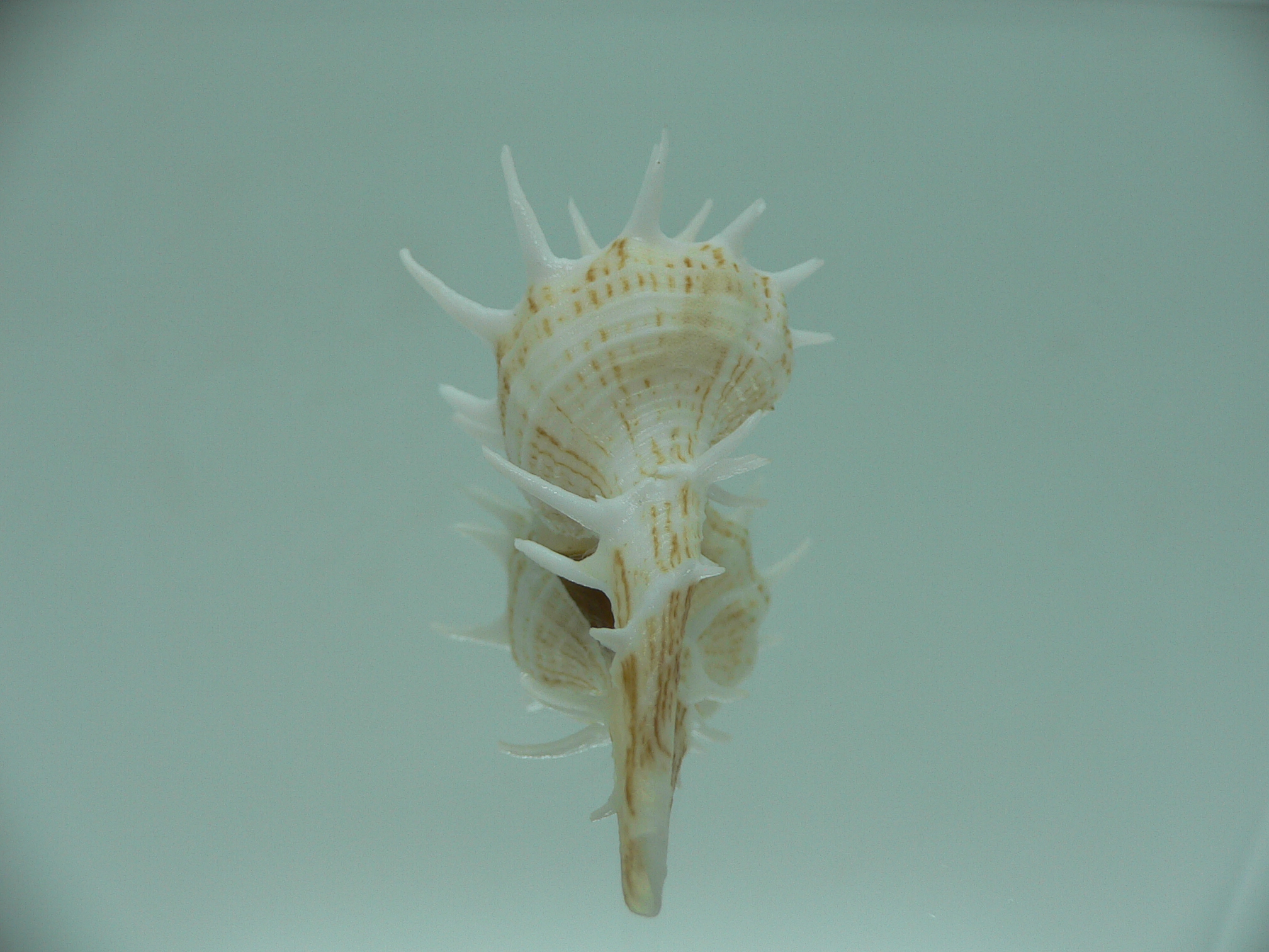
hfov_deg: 52.6
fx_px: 1283
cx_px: 634
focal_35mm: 35
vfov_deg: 40.7
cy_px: 476
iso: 80
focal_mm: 4.6
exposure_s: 1/80
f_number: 2.8
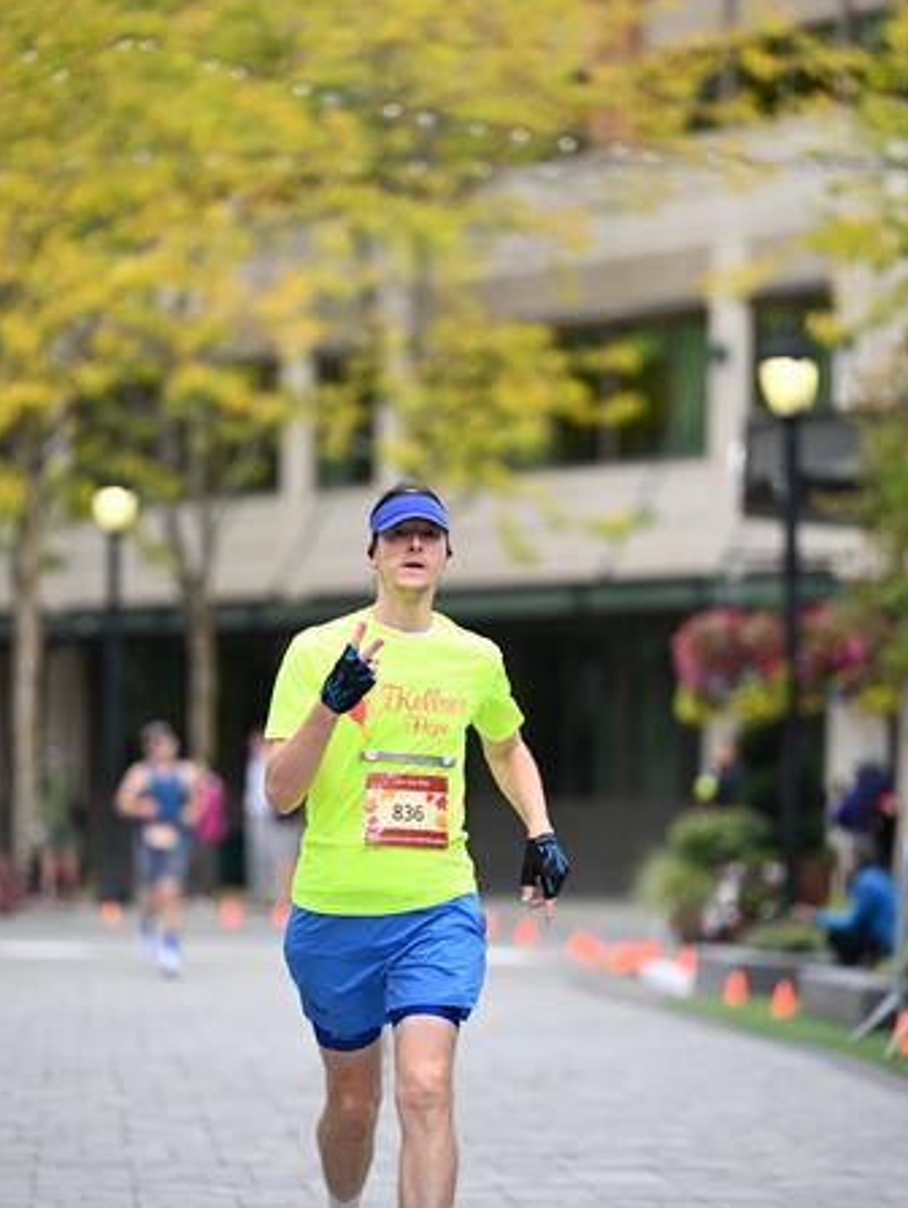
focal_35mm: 201
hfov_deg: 7.4
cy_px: 668
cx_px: 447
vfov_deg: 9.8
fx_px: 7020
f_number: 2.8
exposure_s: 1/2000
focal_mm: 170
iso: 640
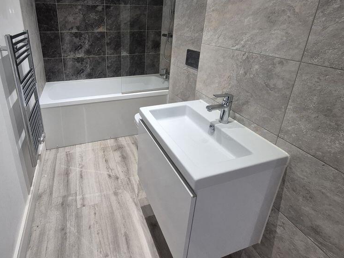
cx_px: 125
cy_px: 80
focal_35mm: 18
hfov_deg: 85.7
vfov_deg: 69.0
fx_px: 179
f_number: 2.2
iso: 200
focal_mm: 1.74
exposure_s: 1/50
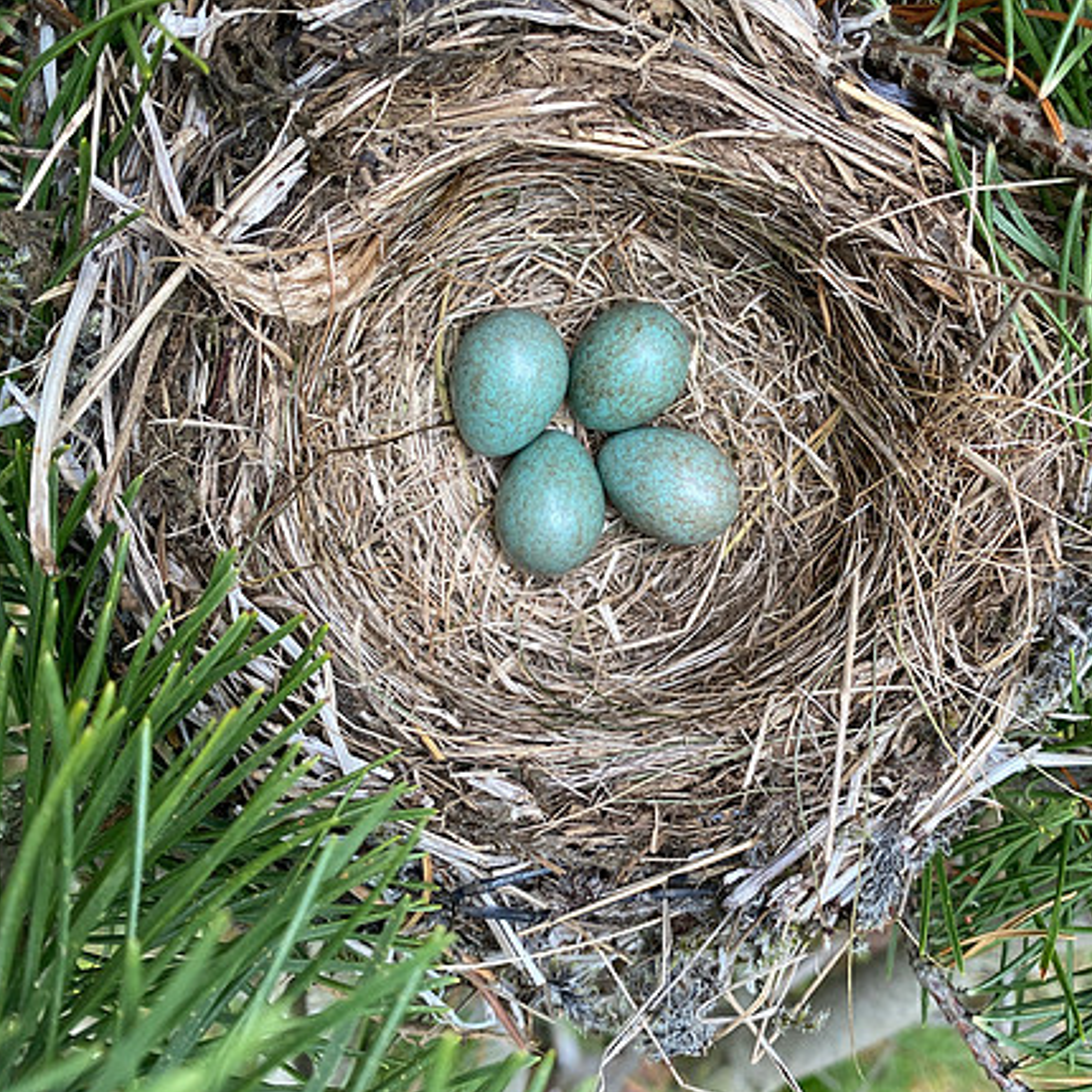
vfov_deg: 52.5
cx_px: 698
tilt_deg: -80.7
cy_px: 545
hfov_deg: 51.8
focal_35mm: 31
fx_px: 1106
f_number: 1.8
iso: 125
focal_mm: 4.25
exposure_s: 1/121
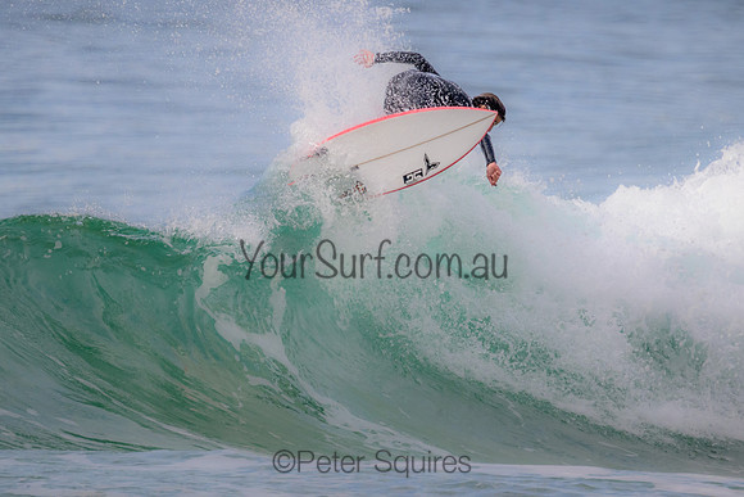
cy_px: 201
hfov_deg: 2.2
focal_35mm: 954
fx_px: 19709
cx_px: 398
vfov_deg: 1.4
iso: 1800
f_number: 11
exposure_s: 1/2000
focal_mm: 800
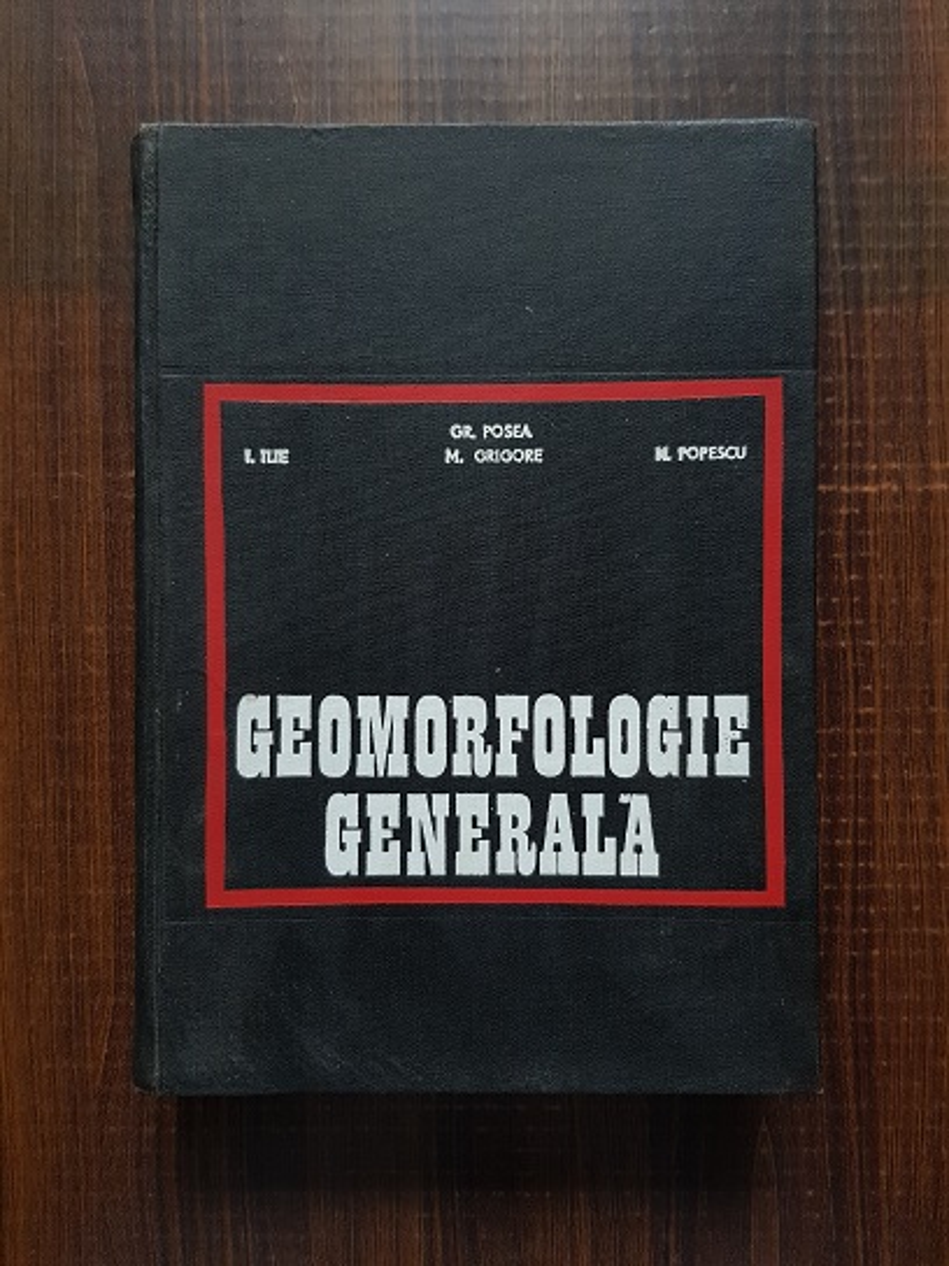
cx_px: 474
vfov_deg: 67.3
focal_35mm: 26
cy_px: 633
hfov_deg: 53.1
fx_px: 950
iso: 160
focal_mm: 4.3
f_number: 1.7
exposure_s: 1/30
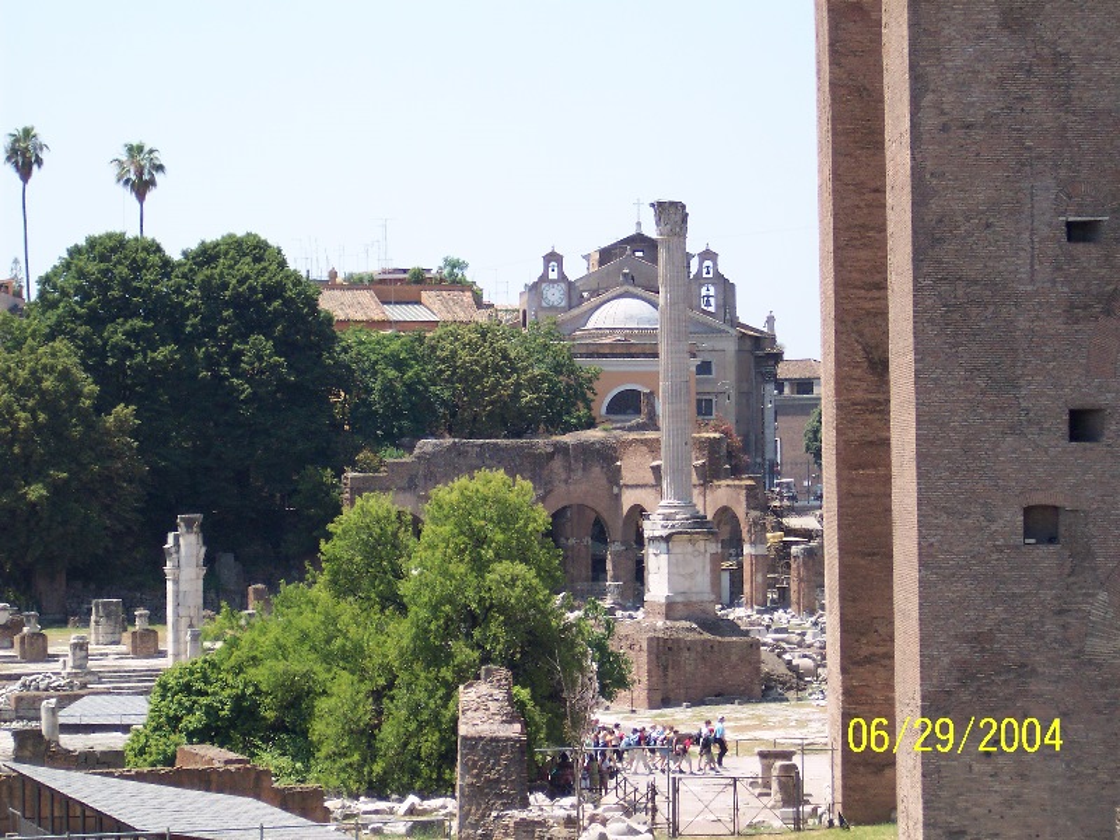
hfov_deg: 17.3
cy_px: 420
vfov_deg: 13.0
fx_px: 3688
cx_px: 560
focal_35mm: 114
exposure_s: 1/500
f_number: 4.8
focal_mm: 24
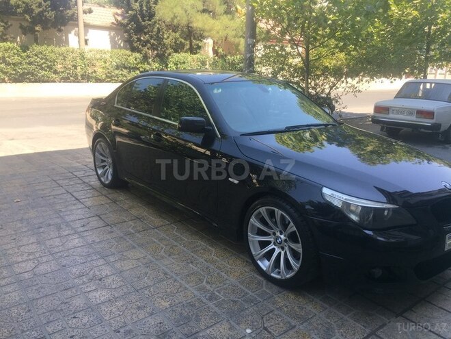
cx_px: 226
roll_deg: -2.7
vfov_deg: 48.2
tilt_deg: -16.4
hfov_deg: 61.7
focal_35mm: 29
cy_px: 170
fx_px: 378
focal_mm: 4.15
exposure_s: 1/416
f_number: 2.2
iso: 32
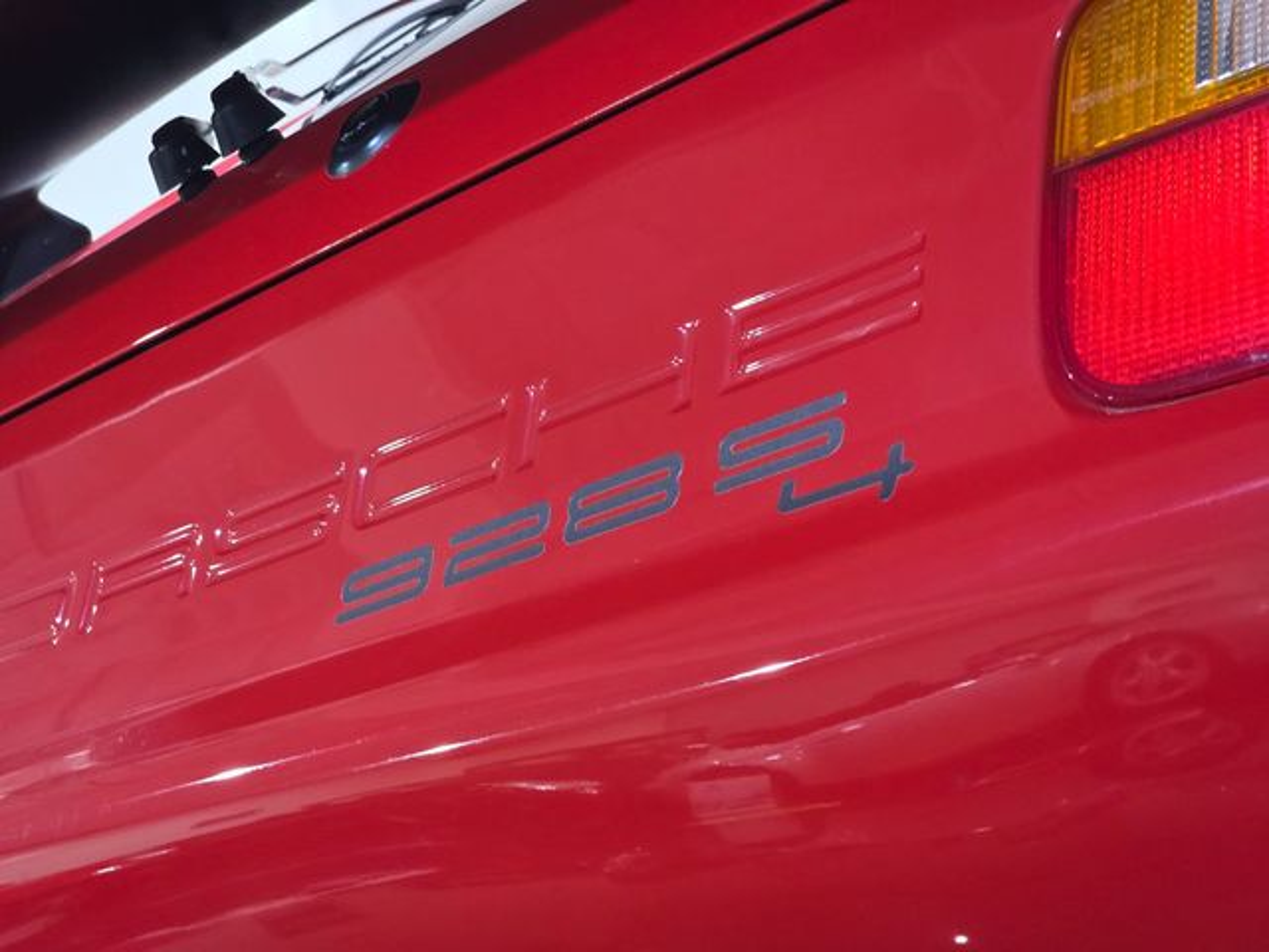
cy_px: 476
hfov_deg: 28.2
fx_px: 2529
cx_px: 634
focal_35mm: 69
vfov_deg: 21.3
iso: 320
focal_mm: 7.9
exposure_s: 1/60
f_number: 2.4
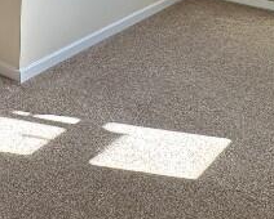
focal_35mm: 66
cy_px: -119
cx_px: -125
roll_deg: +0.5
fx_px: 536
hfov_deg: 23.5
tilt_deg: -5.0
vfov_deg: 19.8
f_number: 2.2
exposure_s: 1/99
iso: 40
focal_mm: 2.22
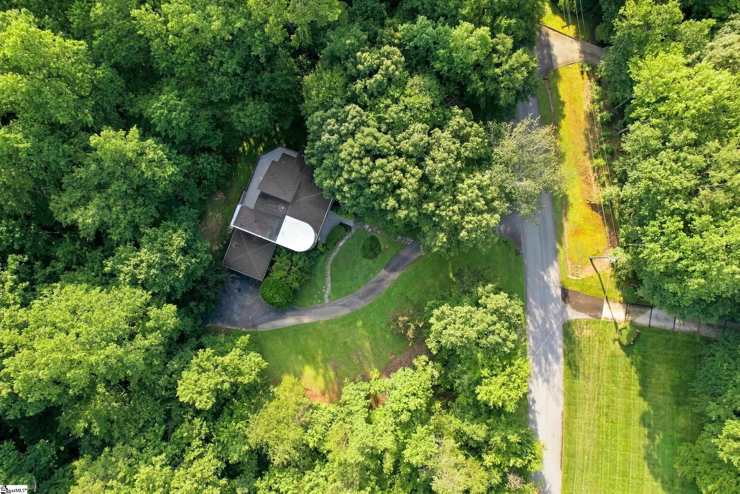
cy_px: 247
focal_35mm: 22
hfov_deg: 78.6
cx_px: 370
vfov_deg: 57.2
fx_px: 452
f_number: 2.8
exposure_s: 1/30
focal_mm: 8.4
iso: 100
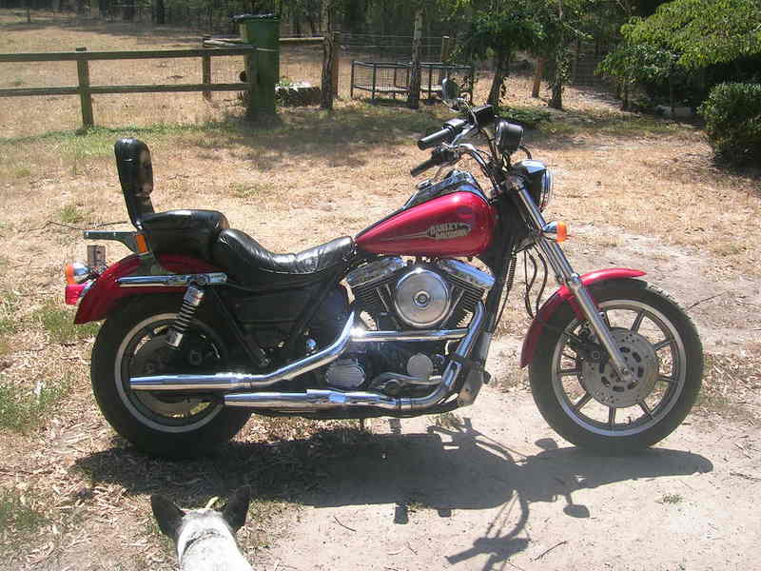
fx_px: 769
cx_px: 380
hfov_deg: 52.6
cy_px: 286
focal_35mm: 35
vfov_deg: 40.7
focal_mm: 5.4
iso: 50
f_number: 4.8
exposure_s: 1/202
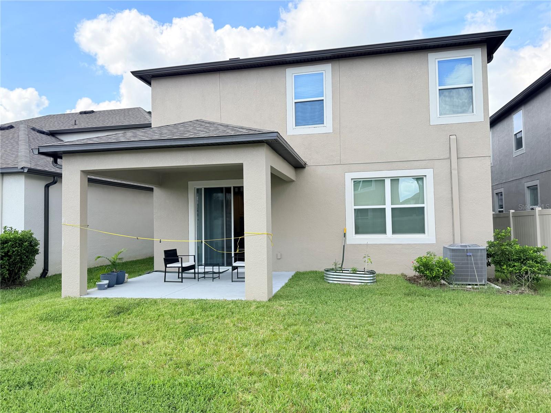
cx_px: 276
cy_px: 206
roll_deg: +1.5
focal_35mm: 24
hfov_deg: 71.6
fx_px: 382
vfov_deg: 56.8
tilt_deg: +2.6
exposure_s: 1/2445
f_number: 1.78
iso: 100
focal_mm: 6.76
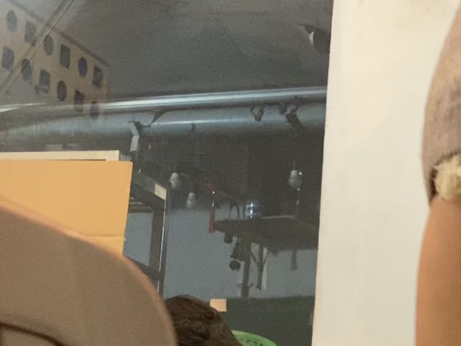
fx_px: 1665
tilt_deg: +11.5
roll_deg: -3.4
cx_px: 451
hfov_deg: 15.5
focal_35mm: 125
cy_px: 254
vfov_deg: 11.8
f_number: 2
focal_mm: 6
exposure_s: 1/60
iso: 250
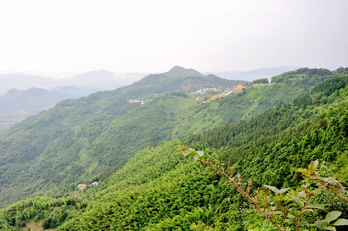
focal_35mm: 36
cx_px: 174
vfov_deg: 36.8
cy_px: 116
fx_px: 347
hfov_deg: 53.2
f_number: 8
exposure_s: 1/80
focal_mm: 24
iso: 200
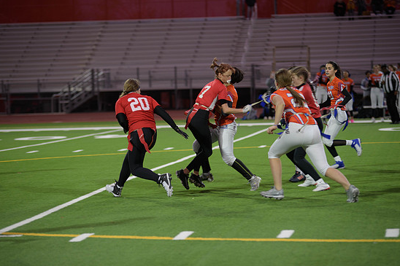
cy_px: 134
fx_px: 1588
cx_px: 196
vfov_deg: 9.6
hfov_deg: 14.4
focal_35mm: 143
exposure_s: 1/200
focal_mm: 135
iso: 560
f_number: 2.8
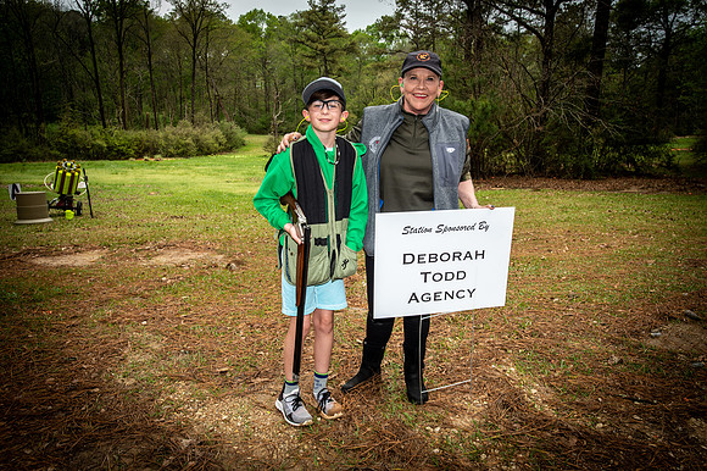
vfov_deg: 46.4
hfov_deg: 65.5
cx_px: 354
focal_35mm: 28
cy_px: 236
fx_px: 550
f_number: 8
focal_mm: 28
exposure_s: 1/125
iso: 125
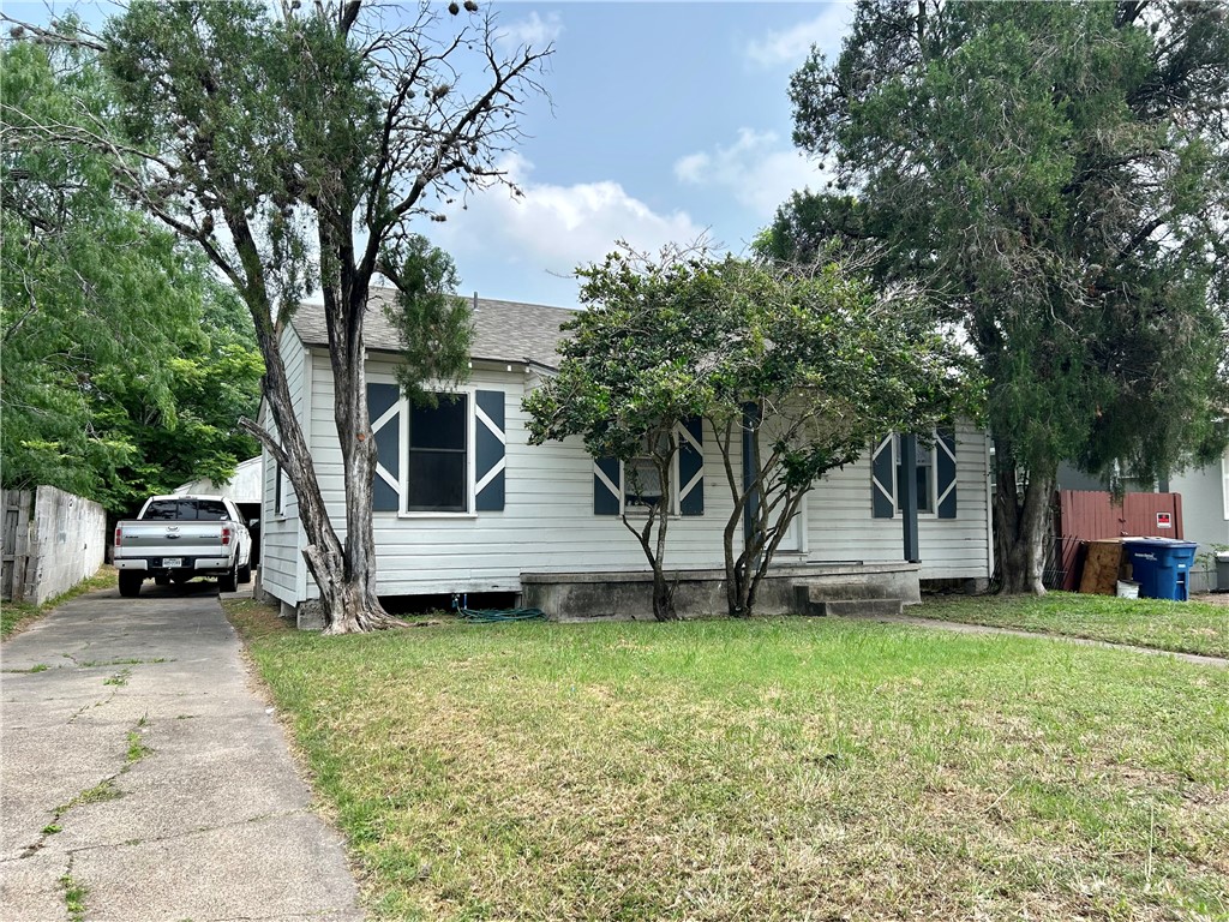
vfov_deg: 53.1
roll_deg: +0.7
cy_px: 461
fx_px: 923
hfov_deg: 67.3
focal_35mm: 26
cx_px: 614
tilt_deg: +3.7
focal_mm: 5.7
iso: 50
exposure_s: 1/1901
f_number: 1.5
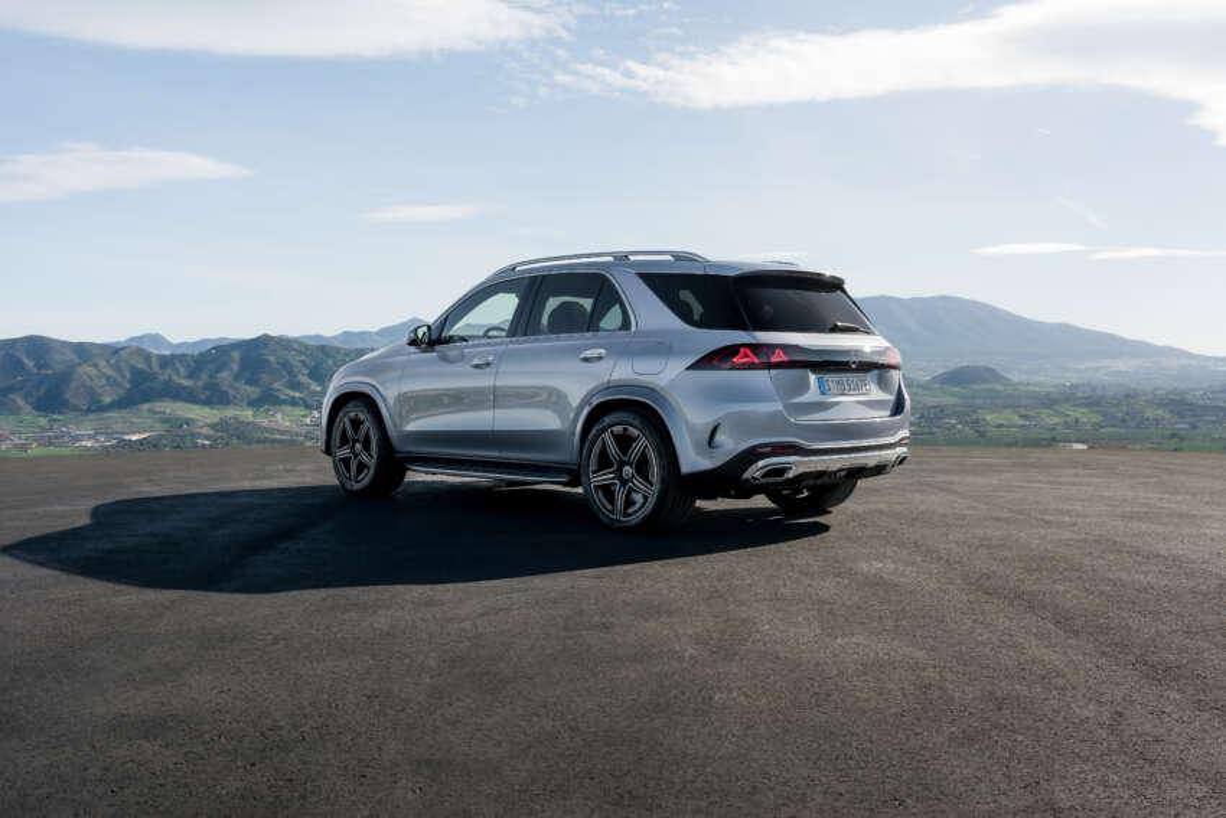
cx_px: 613
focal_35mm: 35
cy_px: 409
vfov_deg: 37.9
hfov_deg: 54.4
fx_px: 1192
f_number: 5.6
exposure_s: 1/320
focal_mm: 35
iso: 100
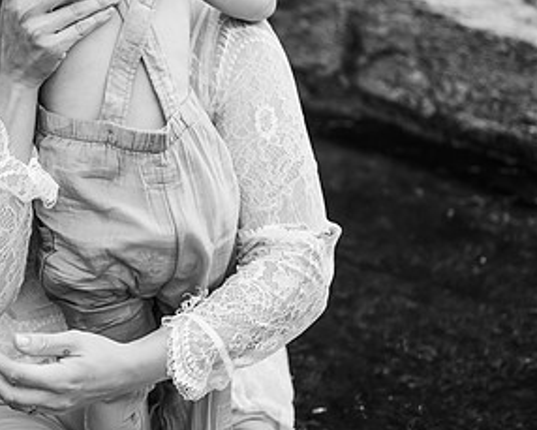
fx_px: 1606
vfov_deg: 15.2
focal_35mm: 101
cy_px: 181
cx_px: 145
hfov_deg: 18.9
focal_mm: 53
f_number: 2.8
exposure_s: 1/1000
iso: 500
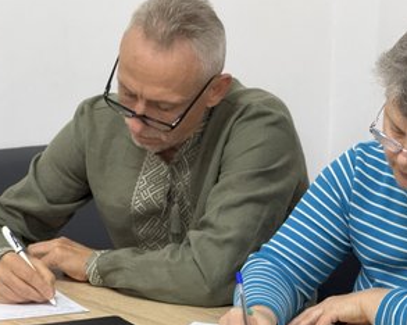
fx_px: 1926
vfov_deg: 9.6
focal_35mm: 160
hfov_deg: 12.1
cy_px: 181
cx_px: 236
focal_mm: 15.66
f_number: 2.8
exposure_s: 1/50
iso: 640
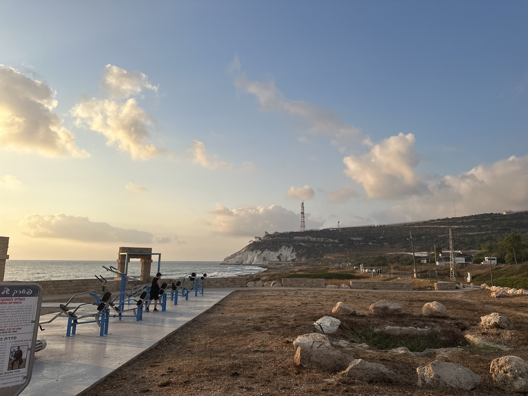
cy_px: 198
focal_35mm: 24
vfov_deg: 56.8
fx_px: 366
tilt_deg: +10.2
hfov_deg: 71.6
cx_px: 264
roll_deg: -1.0
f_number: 1.78
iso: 80
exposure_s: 1/2809
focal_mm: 6.86
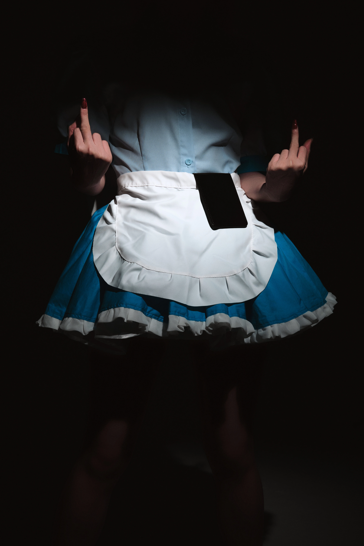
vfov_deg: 39.6
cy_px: 273
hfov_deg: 27.0
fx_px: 758
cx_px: 182
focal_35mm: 50
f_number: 8
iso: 160
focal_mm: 33.5
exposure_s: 1/125
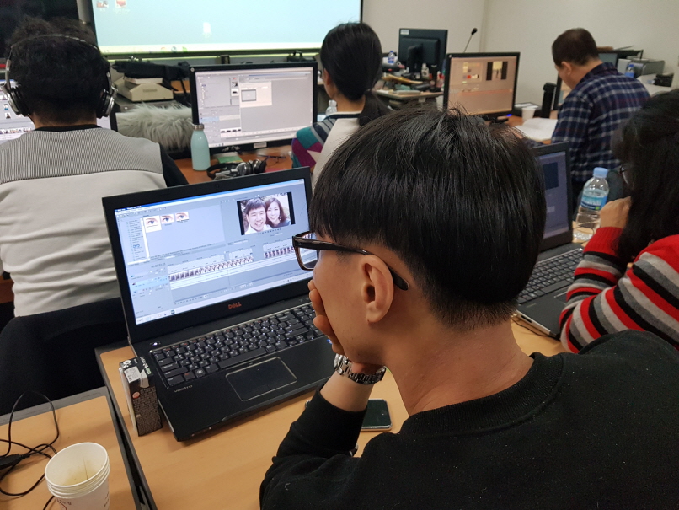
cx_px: 340
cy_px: 255
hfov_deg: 67.3
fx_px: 510
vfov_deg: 53.1
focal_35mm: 26
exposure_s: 1/60
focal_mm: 4.2
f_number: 1.7
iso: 200
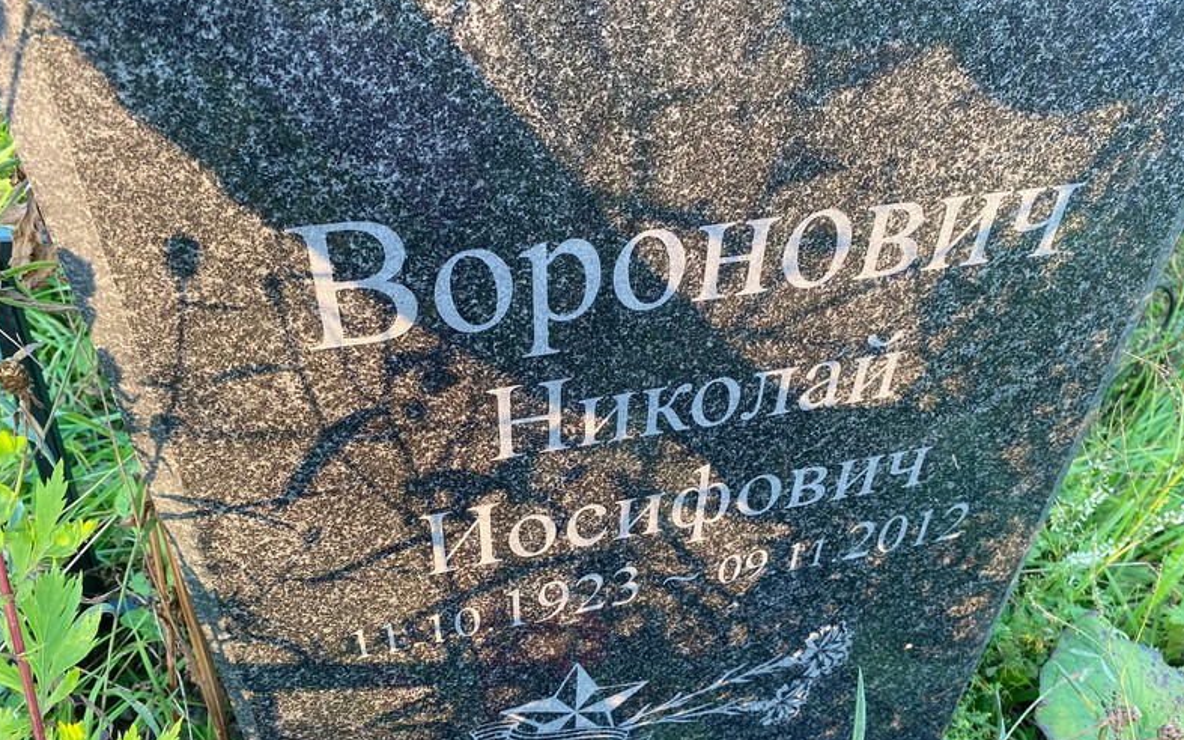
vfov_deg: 44.4
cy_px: 430
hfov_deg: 66.5
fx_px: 904
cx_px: 591
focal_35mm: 28
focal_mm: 4.25
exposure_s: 1/121
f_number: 1.8
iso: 125
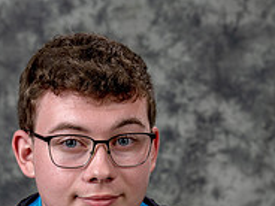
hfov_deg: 15.2
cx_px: 72
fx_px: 1025
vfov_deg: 11.1
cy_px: 308
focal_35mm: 129
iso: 100
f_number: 5
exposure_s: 1/160
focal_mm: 55
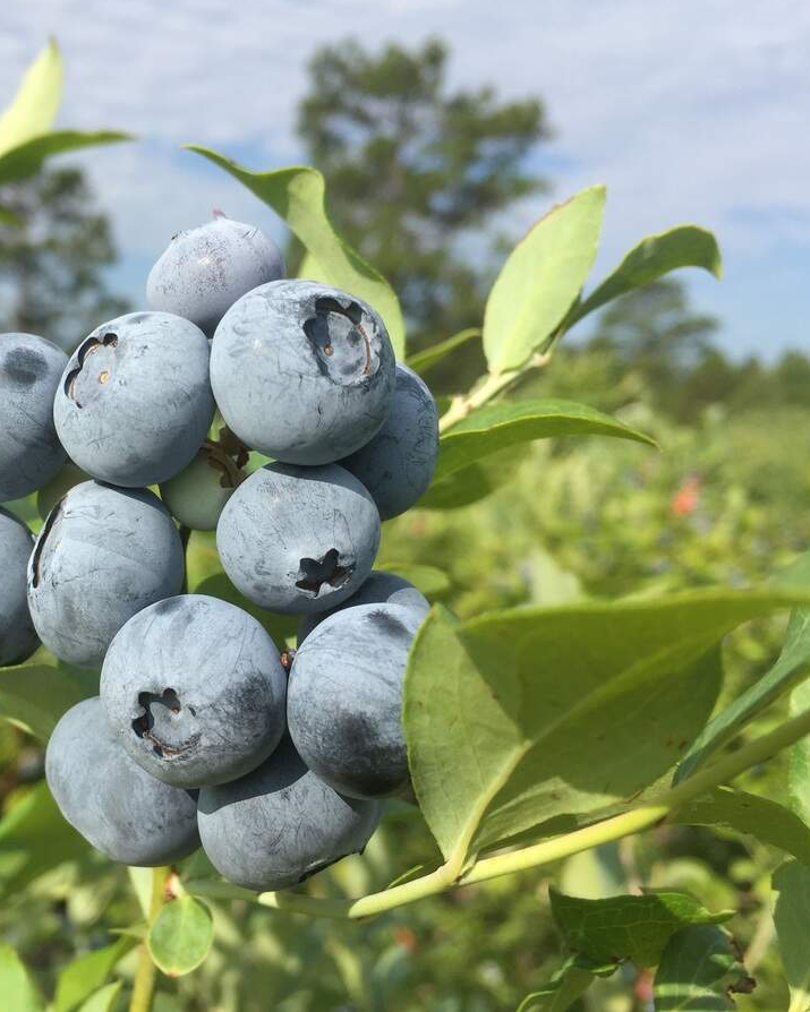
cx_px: 180
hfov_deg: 37.9
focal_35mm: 38
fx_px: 1139
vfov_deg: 47.9
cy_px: 504
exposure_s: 1/1980
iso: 32
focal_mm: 4.15
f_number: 2.2
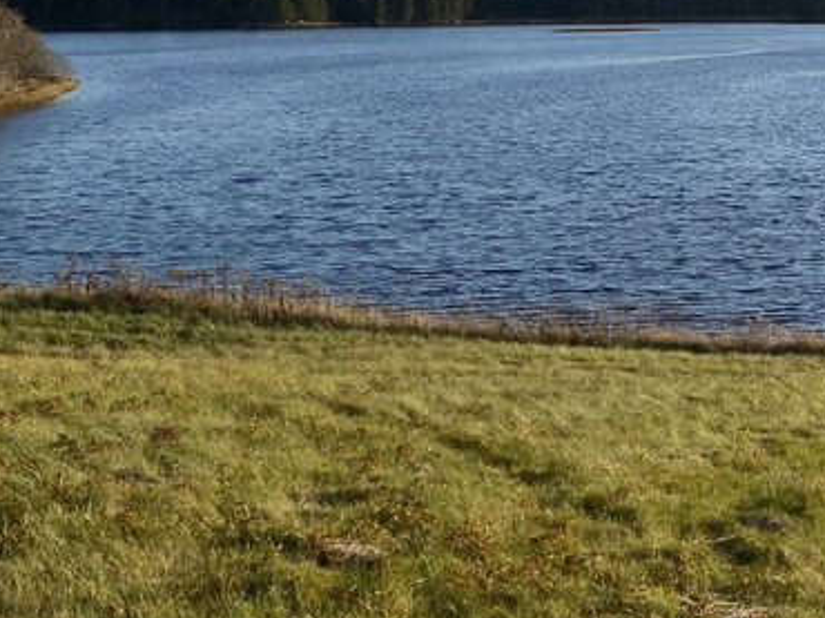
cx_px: 874
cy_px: -16
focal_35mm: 72
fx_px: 1715
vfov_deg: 19.7
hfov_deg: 25.4
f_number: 1.8
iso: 32
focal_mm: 4.25
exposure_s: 1/2513
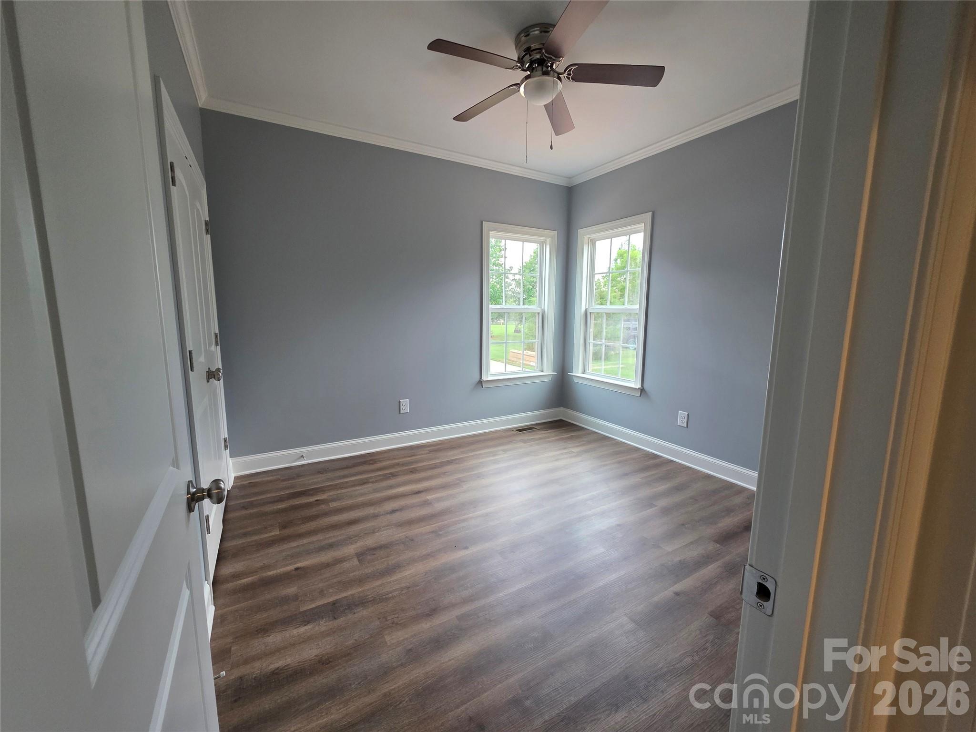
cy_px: 366
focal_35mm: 13
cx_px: 488
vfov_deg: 89.9
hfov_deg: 106.2
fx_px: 367
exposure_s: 1/60
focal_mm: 2.2
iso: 250
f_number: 1.9
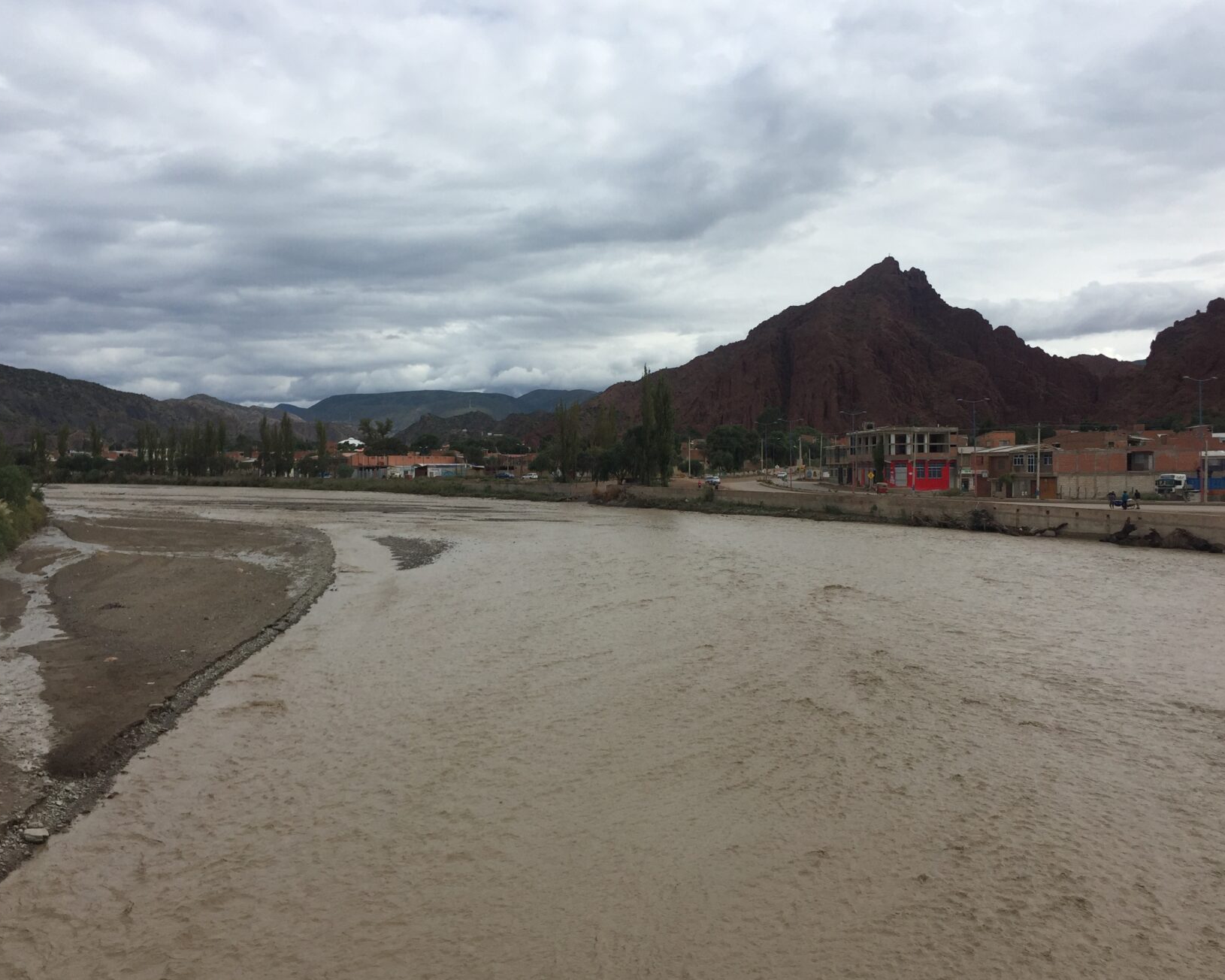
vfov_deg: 44.5
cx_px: 631
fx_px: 1196
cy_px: 499
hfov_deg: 54.2
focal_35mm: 33
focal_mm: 4.15
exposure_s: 1/3300
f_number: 2.2
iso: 32
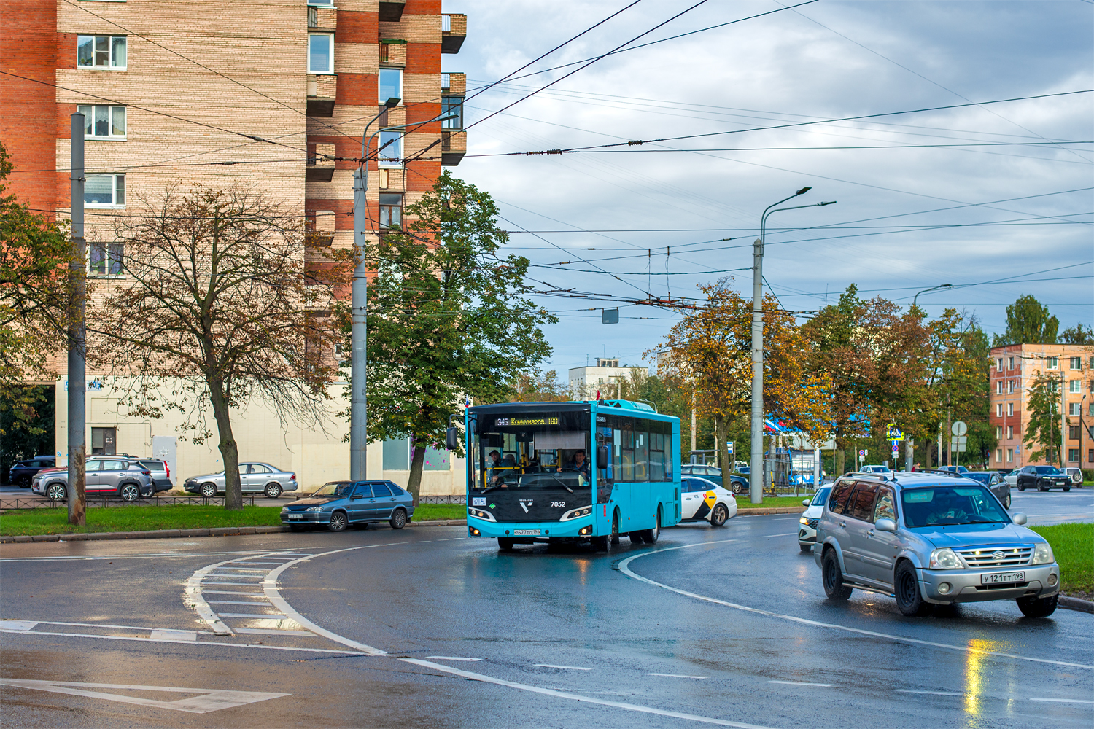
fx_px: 1519
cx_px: 547
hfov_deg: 39.6
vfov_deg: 27.0
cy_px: 364
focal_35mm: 50
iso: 200
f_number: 5.6
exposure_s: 1/800
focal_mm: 50
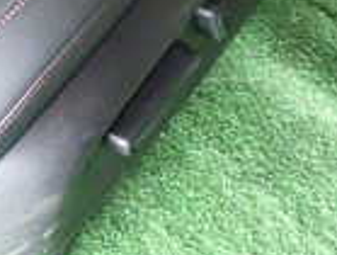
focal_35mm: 155
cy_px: -192
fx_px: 1513
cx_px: -102
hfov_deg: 12.3
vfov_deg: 9.2
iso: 800
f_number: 2.5
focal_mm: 6.37
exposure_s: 1/40
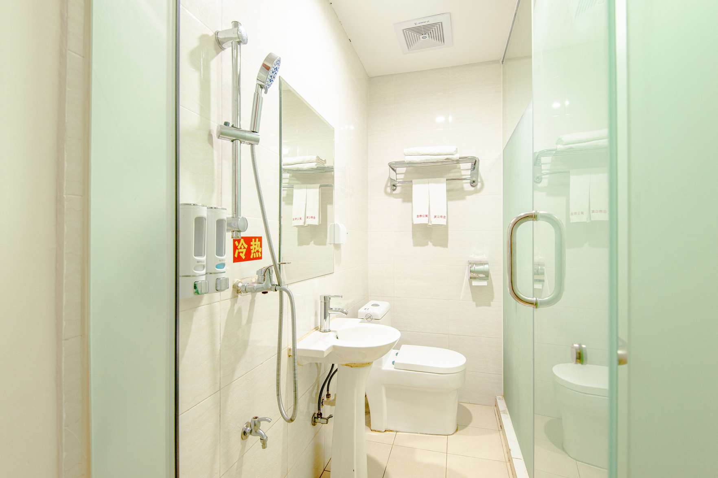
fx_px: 339
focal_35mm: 17
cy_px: 239
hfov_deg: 93.3
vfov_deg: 70.4
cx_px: 359
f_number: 8
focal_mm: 17
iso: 800
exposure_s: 1/13
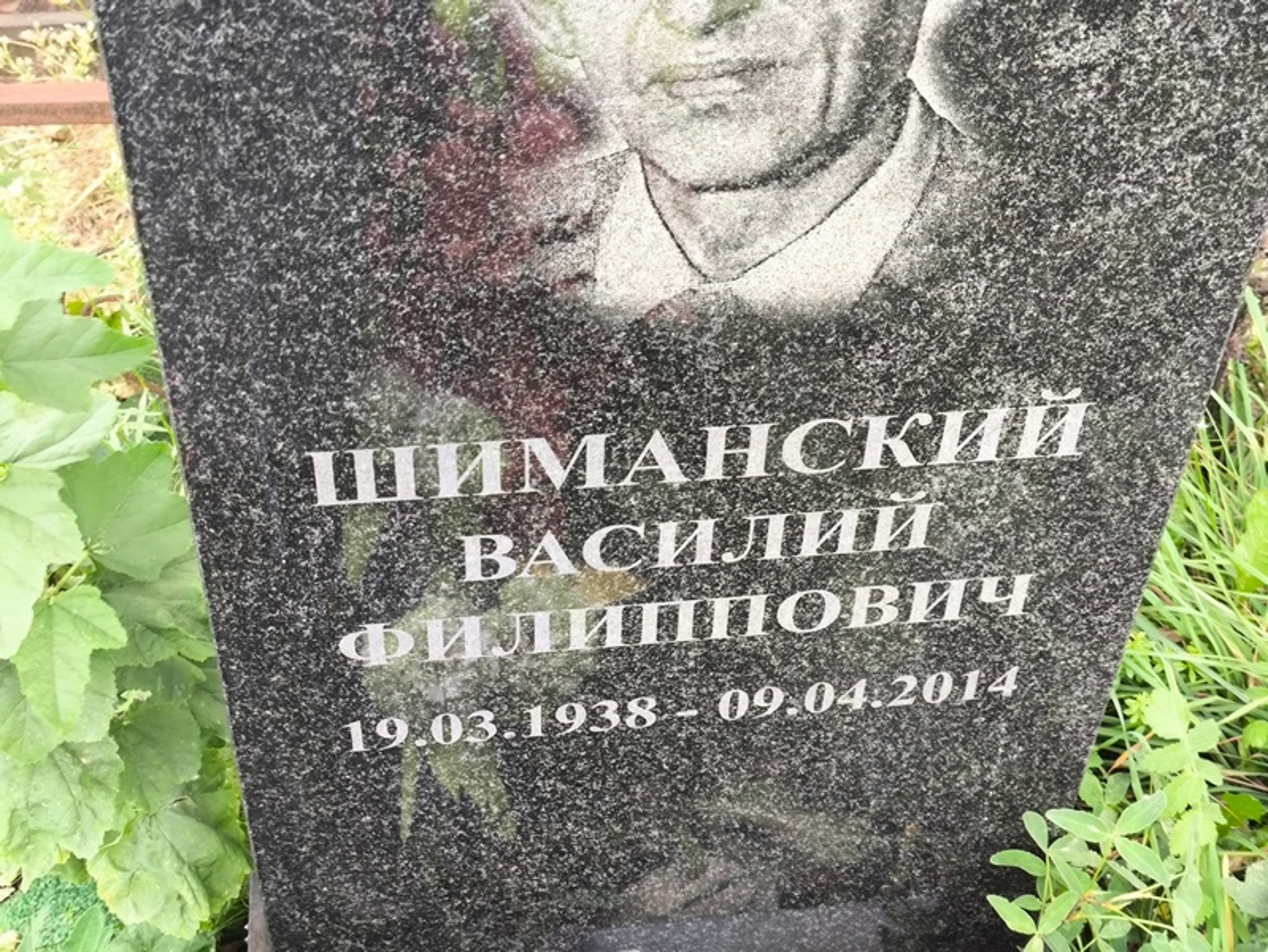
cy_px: 476
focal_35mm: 50
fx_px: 1832
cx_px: 634
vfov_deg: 29.1
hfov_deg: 38.2
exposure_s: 1/60
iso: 160
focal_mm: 4.71
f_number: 1.7
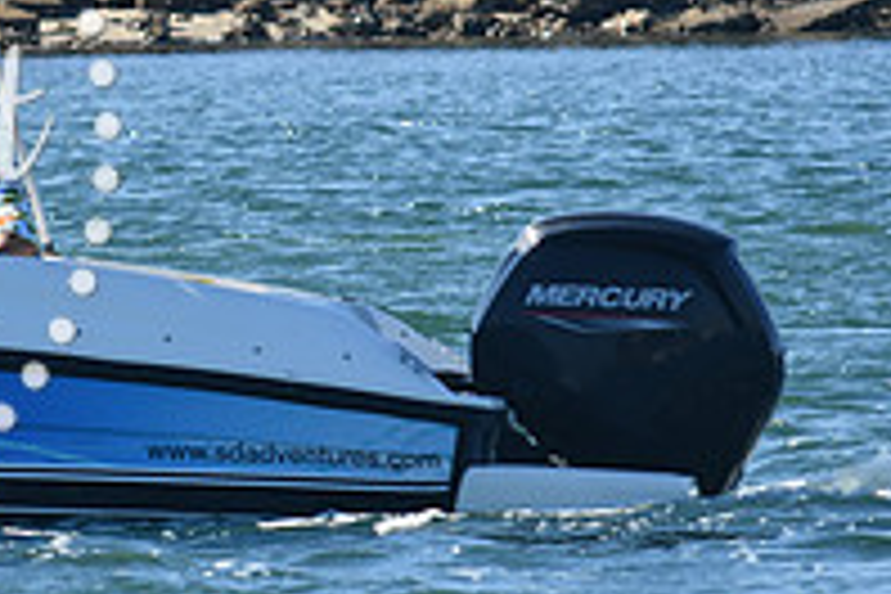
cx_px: -310
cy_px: 133
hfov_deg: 2.3
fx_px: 21803
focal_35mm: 881
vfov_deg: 1.6
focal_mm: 200
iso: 180
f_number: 8
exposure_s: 1/500
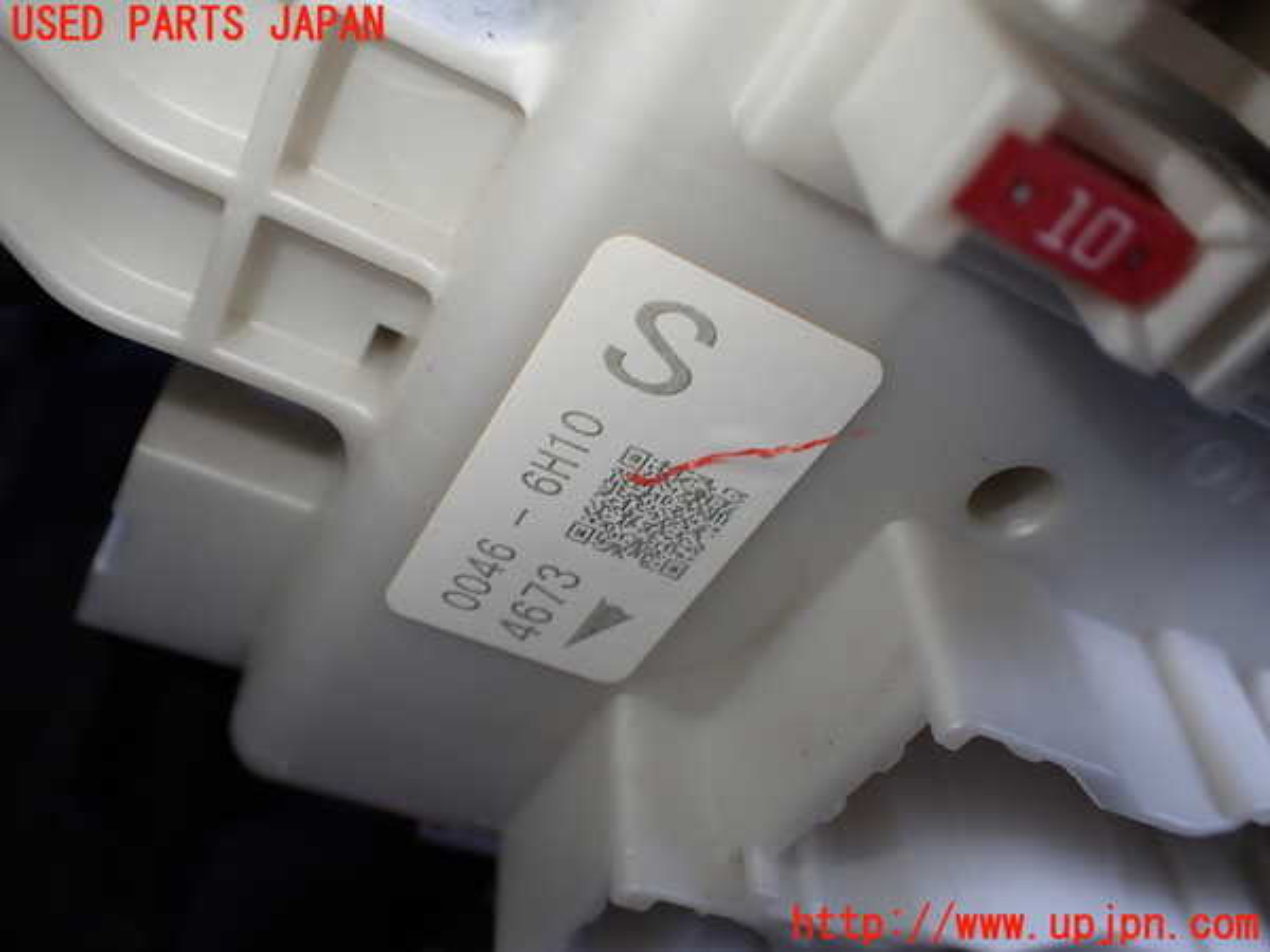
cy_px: 476
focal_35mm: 30
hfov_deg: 60.0
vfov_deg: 46.8
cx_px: 635
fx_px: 1101
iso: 100
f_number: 2.3
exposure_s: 1/125
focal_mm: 5.4
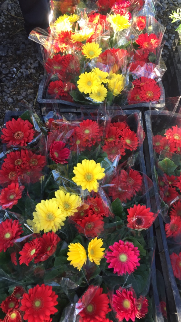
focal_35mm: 32
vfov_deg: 61.0
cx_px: 96
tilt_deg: -59.6
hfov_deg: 36.7
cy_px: 160
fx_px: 273
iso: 32
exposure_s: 1/120
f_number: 2.2
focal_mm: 4.15
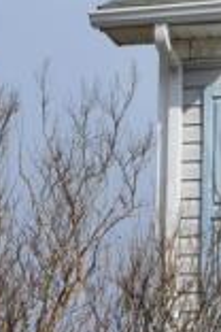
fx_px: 2578
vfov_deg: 7.3
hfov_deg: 4.8
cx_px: 476
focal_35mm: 280
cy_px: 456
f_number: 11
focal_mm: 38
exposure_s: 1/500
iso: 200
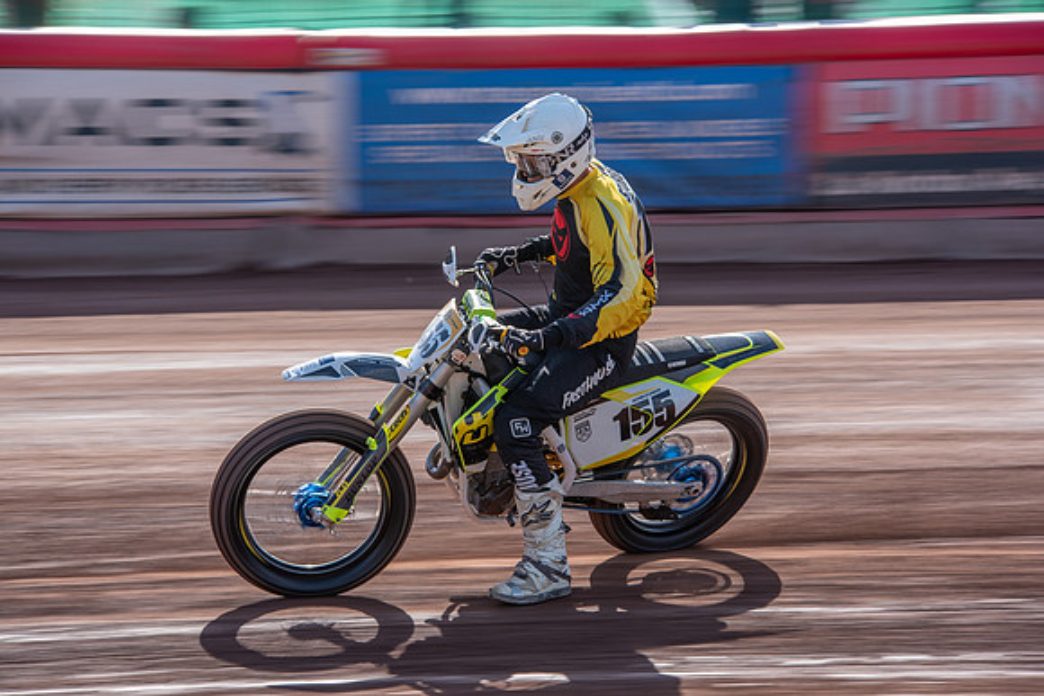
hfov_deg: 13.7
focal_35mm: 150
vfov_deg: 9.2
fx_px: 4351
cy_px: 348
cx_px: 522
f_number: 8
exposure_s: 1/100
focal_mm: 150
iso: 100
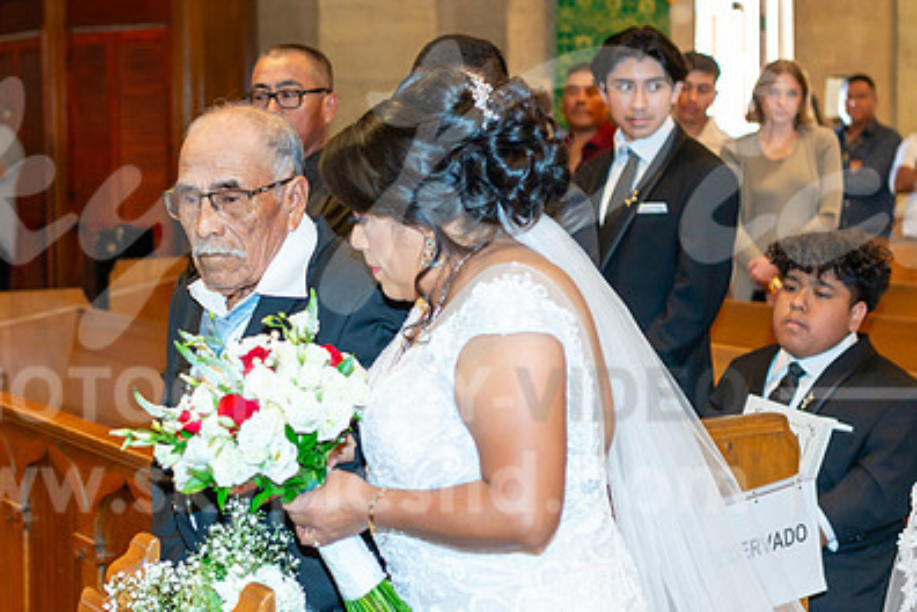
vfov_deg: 18.2
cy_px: 266
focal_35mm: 75
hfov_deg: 26.7
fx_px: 1910
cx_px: 266
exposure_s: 1/125
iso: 800
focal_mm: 45
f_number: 2.8
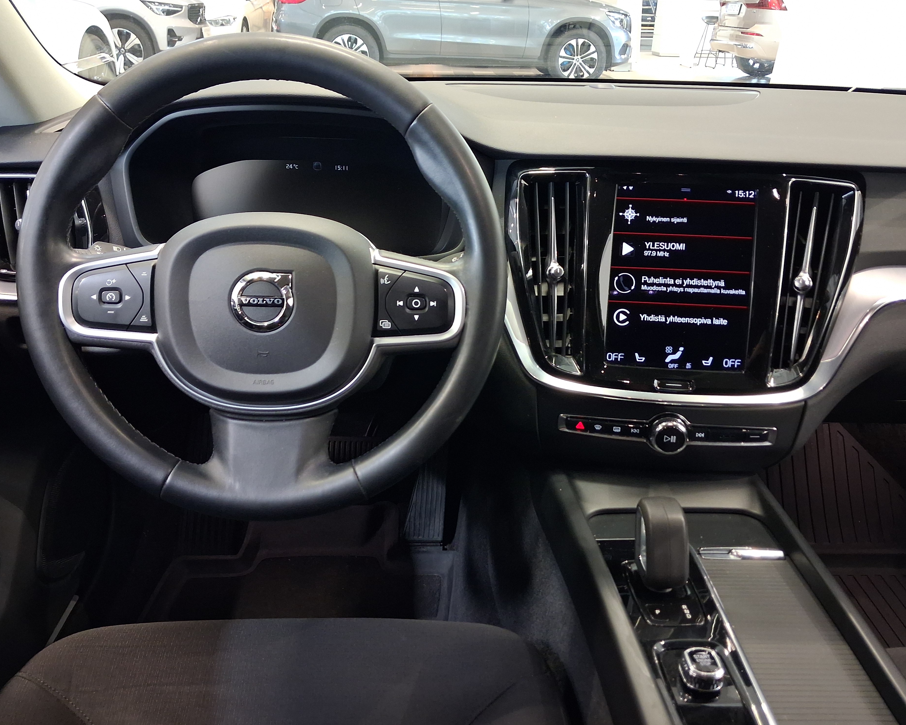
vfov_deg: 50.0
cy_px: 360
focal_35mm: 29
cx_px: 434
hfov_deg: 60.4
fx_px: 778
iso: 400
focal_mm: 4
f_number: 1.8
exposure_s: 1/33
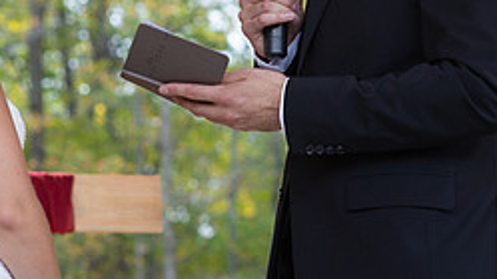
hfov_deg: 9.8
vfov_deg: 5.5
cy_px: 26
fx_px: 2886
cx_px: 193
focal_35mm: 219
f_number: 4
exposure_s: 1/320
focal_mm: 85
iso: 400
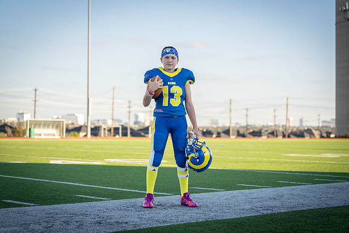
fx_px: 679
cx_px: 174
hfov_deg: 28.8
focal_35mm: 70
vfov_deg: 19.5
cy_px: 116
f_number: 2.8
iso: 100
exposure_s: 1/400
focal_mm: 70
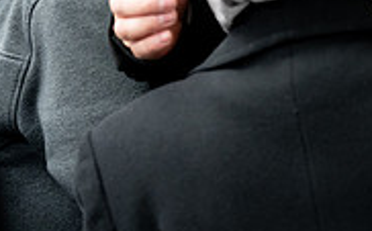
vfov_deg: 11.2
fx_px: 1154
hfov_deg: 17.5
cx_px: 433
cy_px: -62
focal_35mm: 114
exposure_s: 1/160
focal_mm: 35
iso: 1600
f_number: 2.8
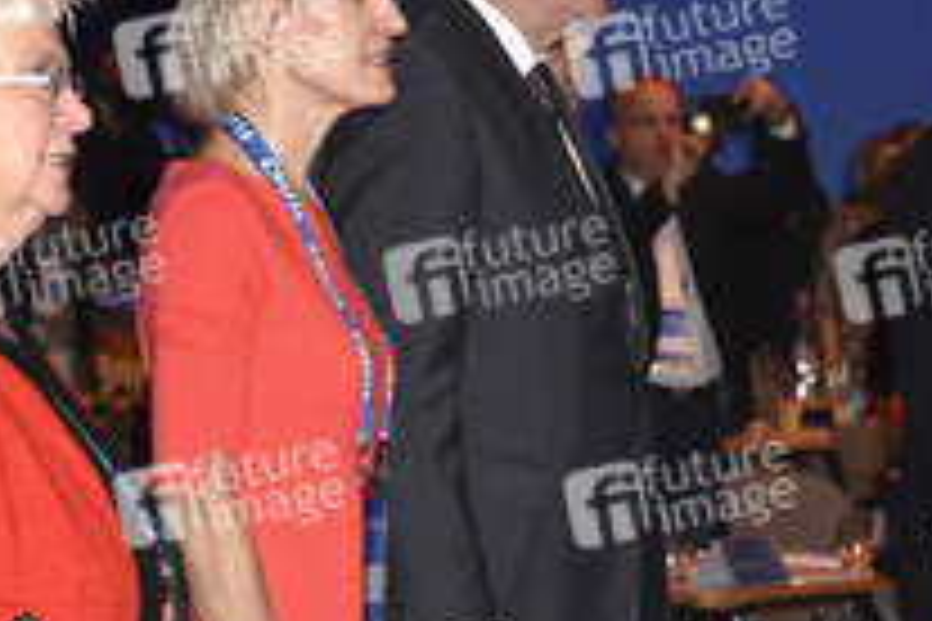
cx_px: 561
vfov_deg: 5.6
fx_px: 6345
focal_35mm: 245
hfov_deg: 8.4
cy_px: 382
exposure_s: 1/100
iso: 640
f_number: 5
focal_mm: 75
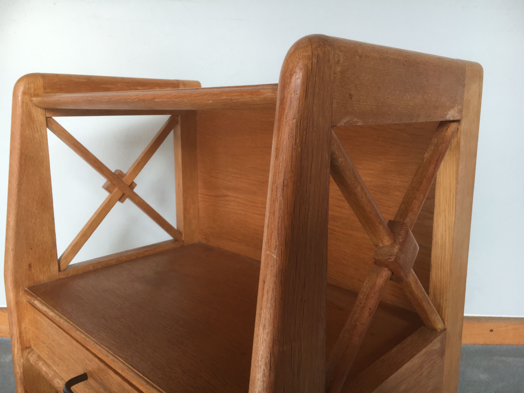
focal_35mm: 29
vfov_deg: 48.2
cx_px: 262
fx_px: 439
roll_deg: -0.1
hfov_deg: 61.7
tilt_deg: -11.9
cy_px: 196
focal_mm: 4.15
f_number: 2.2
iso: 40
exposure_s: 1/100
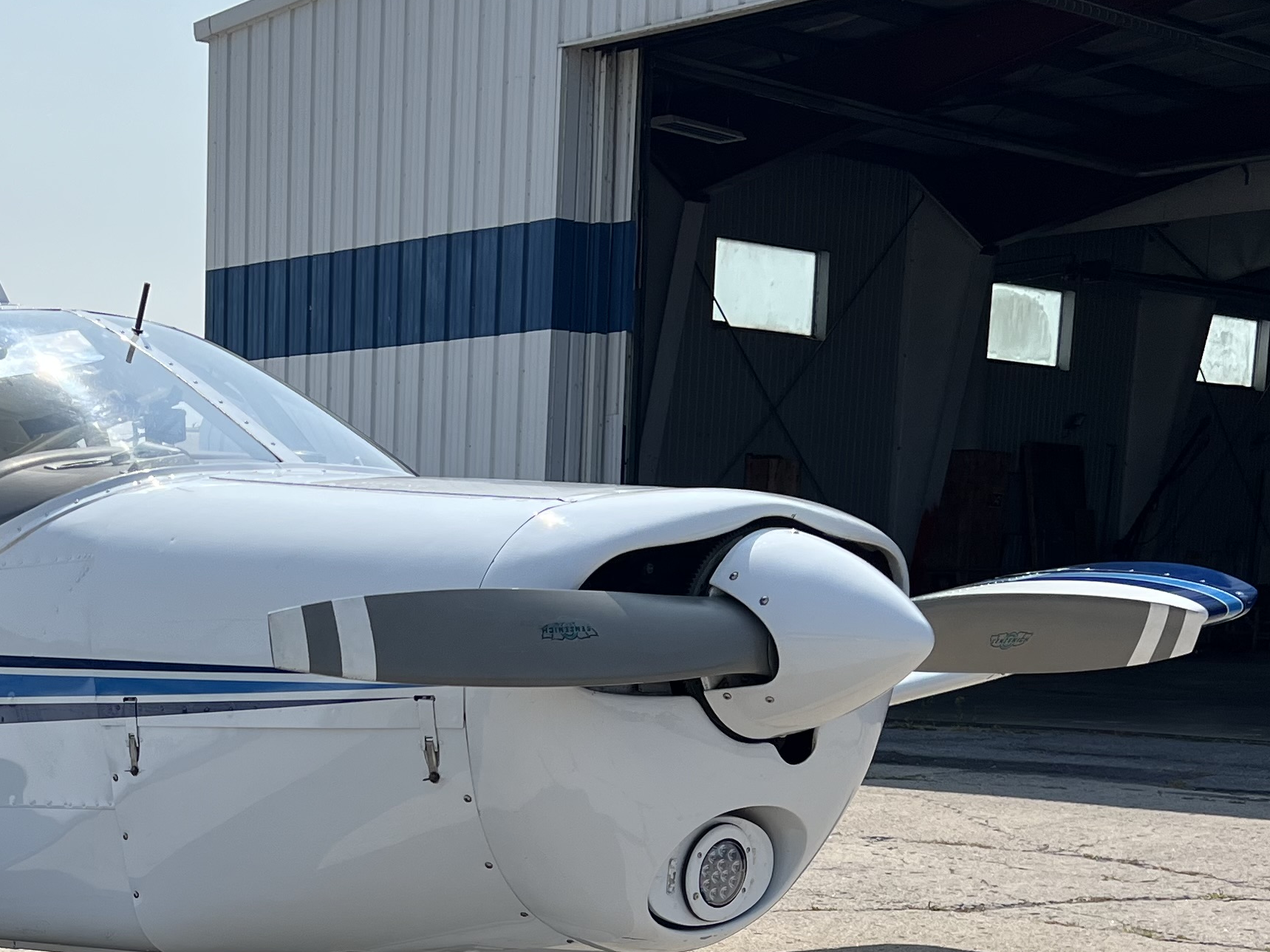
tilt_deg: -9.9
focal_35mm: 61
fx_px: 2238
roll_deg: +0.6
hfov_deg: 30.4
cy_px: 977
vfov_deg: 23.0
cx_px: 141
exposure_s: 1/6579
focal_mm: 5.7
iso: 50
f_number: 1.5
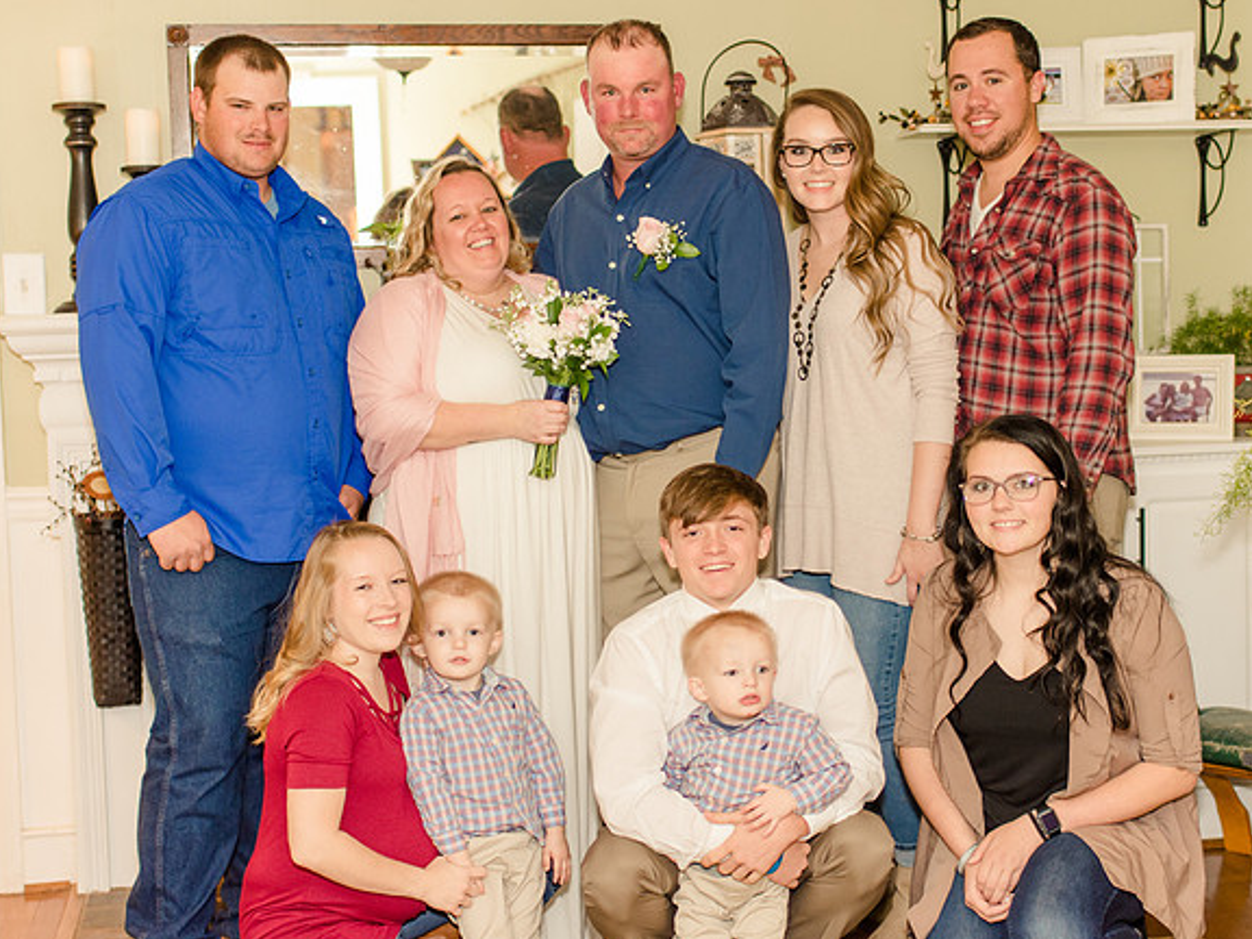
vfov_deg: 24.8
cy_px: 486
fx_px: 2134
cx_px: 722
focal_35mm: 59
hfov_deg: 32.6
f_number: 1.8
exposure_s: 1/160
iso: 400
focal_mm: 35
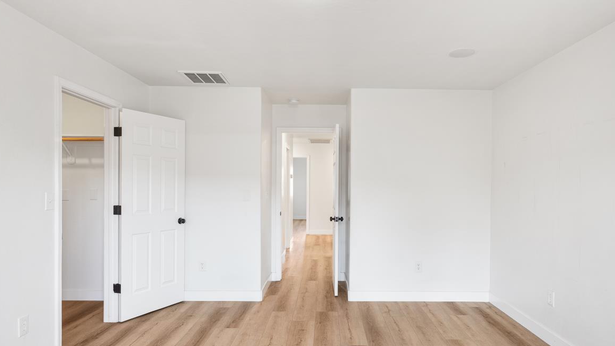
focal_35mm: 23
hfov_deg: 78.6
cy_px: 189
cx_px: 331
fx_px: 375
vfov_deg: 49.4
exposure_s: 1/2.5
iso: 400
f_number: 5.6
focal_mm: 17
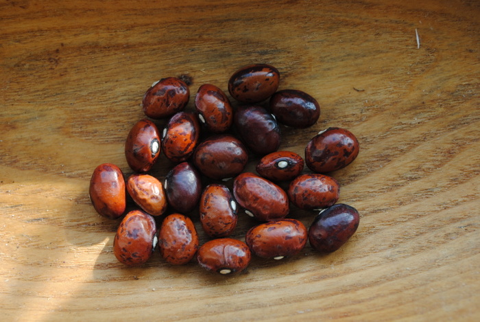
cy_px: 161
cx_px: 240
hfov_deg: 29.8
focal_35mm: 68
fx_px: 901
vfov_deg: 20.2
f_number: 7.1
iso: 200
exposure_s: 1/60
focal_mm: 45
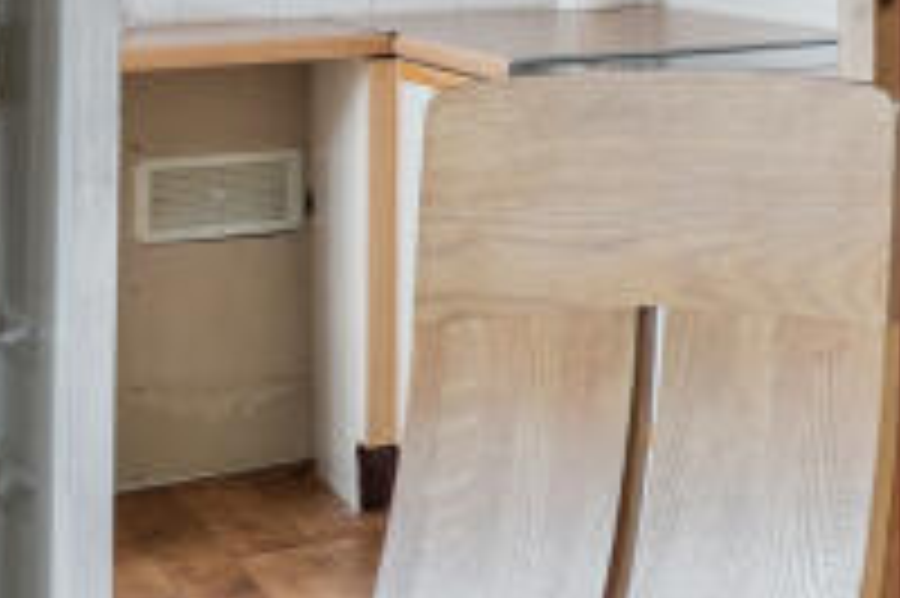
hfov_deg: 16.7
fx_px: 2048
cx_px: 1917
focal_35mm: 82
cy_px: -92
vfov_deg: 16.1
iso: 250
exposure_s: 1/100
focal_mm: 16
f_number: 4
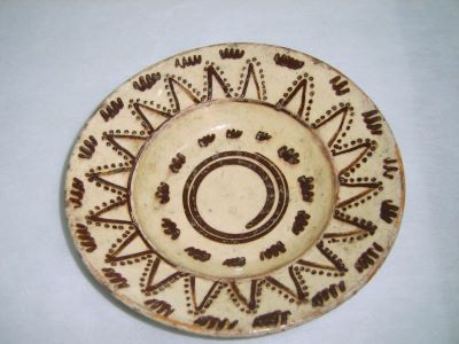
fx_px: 504
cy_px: 172
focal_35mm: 38
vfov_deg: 37.7
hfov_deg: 49.0
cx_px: 230
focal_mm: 7.8
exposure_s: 1/30
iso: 50
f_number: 2.8
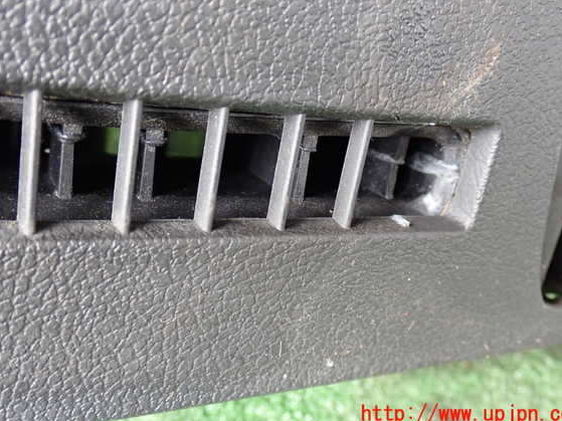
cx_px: 287
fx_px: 714
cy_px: 201
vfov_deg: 32.9
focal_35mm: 44
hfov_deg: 43.0
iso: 400
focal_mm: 7.31
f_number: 2.8
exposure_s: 1/40
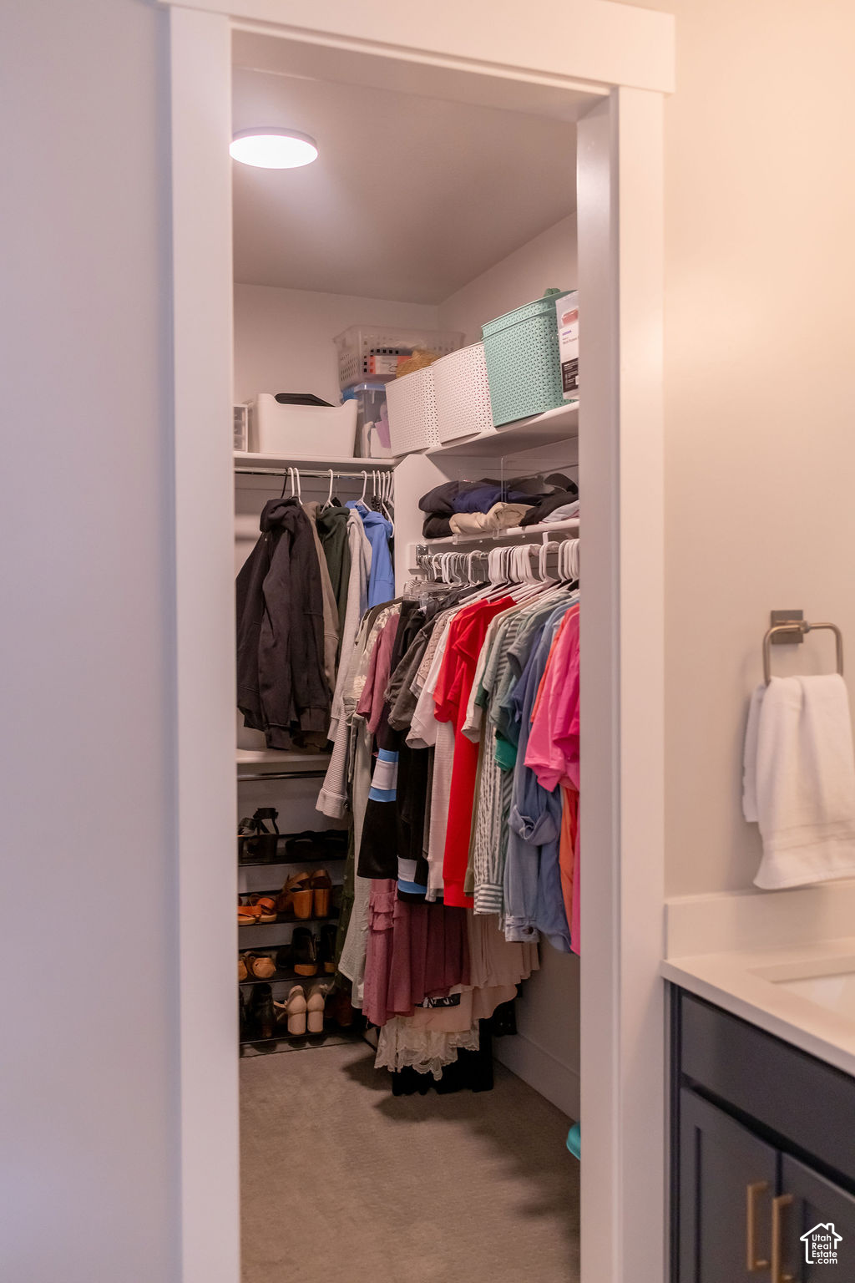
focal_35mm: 35
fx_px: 1247
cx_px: 428
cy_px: 642
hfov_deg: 37.9
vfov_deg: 54.4
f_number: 3.2
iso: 800
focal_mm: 35
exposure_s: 1/250
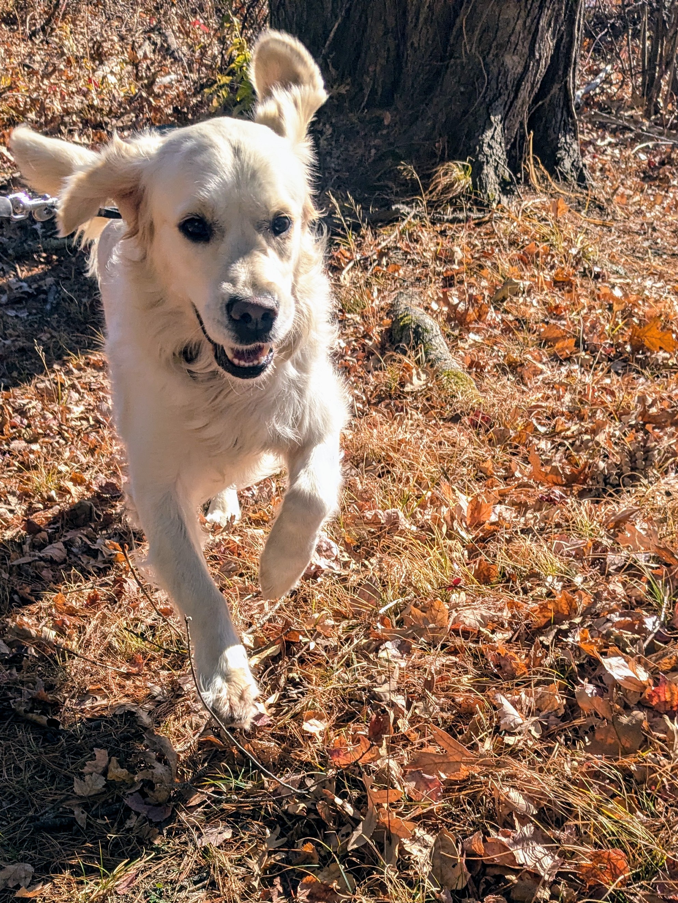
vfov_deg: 65.3
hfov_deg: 51.4
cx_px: 339
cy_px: 452
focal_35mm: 27
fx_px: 705
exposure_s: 1/1669
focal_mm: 4.38
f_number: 1.73
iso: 49
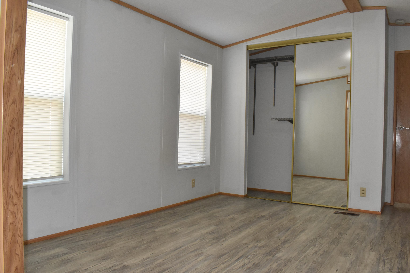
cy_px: 136
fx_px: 307
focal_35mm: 27
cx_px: 205
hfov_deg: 67.4
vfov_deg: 47.9
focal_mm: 18
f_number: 14
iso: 1600
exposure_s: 1/25
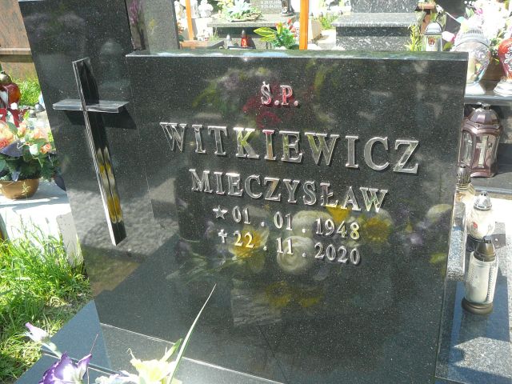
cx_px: 256
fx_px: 518
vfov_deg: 40.7
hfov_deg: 52.6
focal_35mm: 35
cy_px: 192
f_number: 2.8
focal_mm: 5.2
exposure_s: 1/250
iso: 80
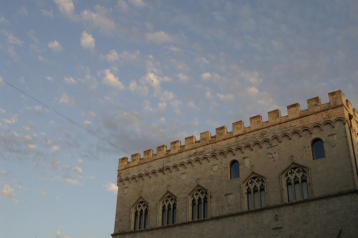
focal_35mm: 42
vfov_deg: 31.8
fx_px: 417
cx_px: 179
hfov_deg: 46.4
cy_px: 119
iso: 100
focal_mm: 28
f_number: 4.5
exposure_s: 1/200
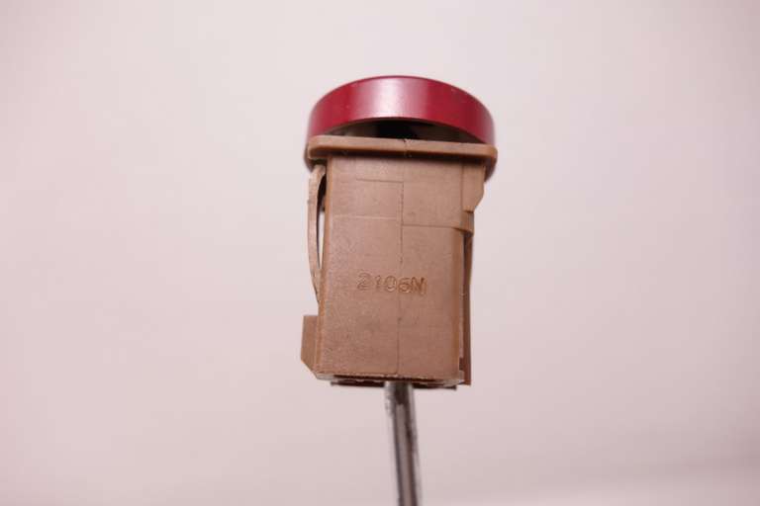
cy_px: 253
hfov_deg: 65.5
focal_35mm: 28
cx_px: 380
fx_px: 591
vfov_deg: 46.4
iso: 125
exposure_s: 1/25
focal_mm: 10.4
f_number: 5
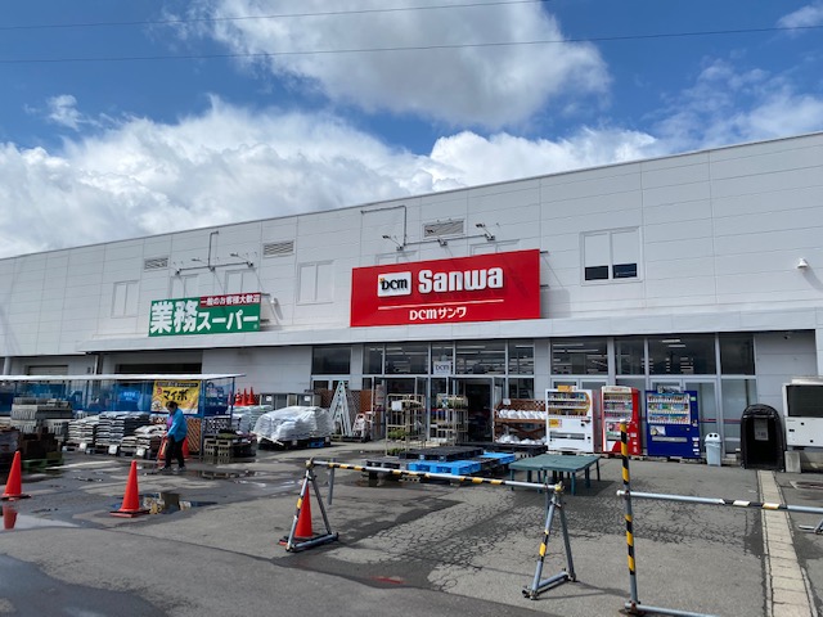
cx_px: 412
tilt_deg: +6.7
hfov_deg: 67.3
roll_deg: -1.2
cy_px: 308
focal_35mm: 26
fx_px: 618
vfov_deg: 53.1
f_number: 1.8
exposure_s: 1/7246
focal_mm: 4.25
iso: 32
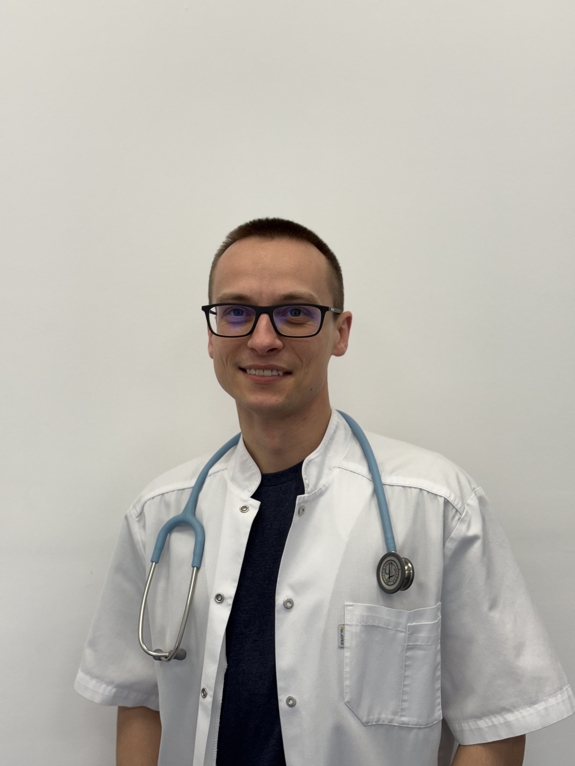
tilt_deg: -2.6
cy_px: 383
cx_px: 288
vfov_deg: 39.7
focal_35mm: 48
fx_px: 1063
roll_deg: +0.8
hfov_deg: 30.3
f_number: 1.78
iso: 50
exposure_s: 1/130
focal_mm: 6.76
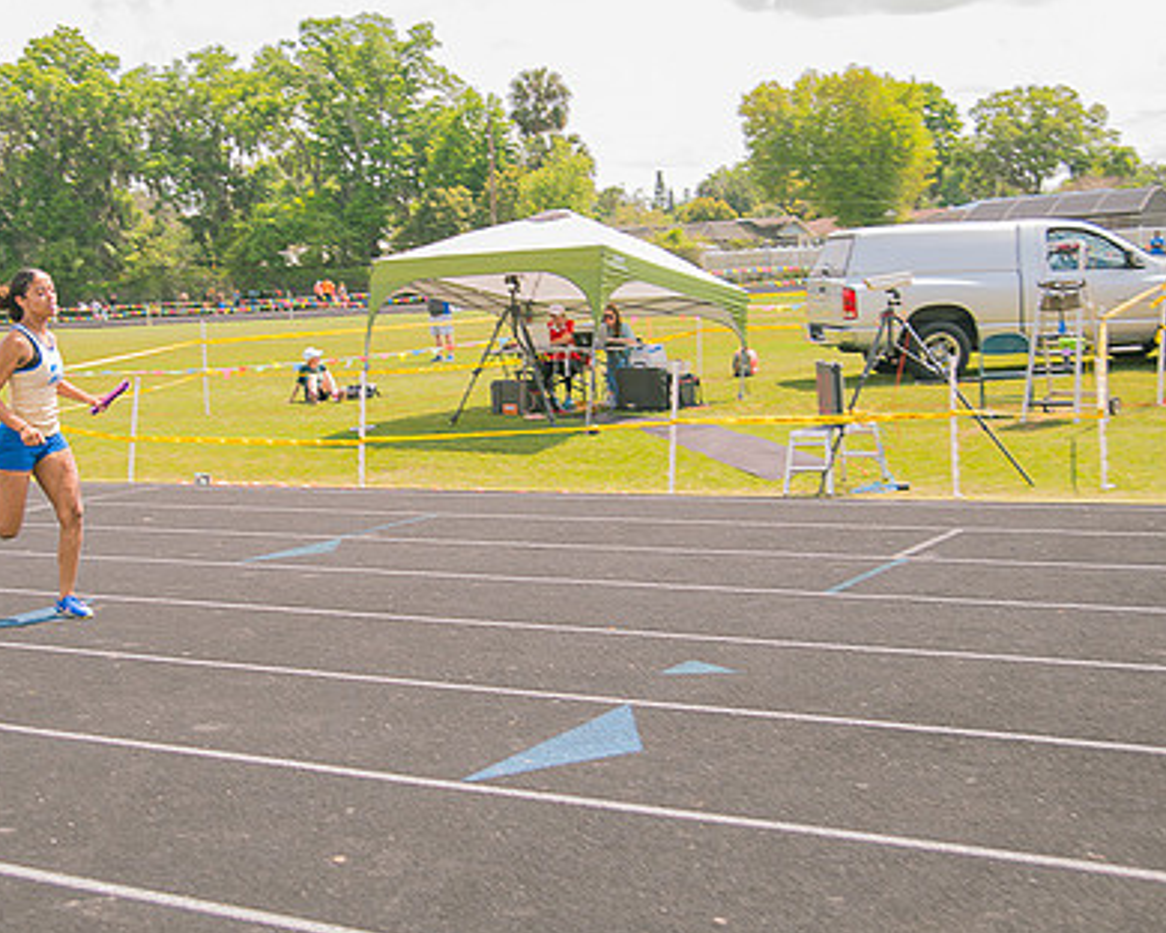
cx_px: 419
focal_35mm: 53
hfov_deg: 35.1
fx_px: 1829
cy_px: 449
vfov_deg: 28.6
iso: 200
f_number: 4
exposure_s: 1/200
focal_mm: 38
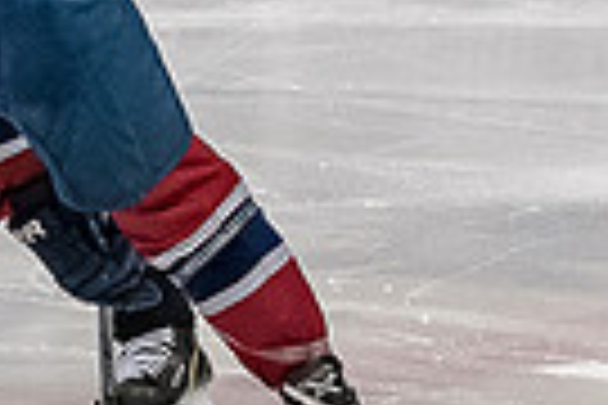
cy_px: -255
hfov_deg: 2.9
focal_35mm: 698
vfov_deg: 2.0
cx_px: -294
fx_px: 11788
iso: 2000
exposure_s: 1/800
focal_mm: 70
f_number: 3.5
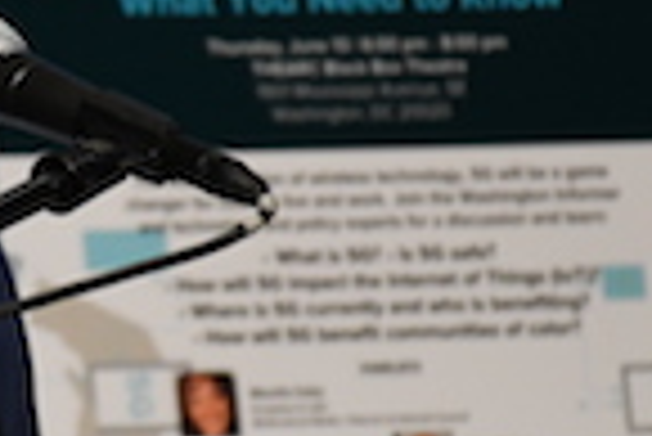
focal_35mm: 723
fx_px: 13107
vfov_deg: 1.9
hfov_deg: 2.8
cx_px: -22
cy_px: 196
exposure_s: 1/160
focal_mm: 140
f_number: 5.6
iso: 2500
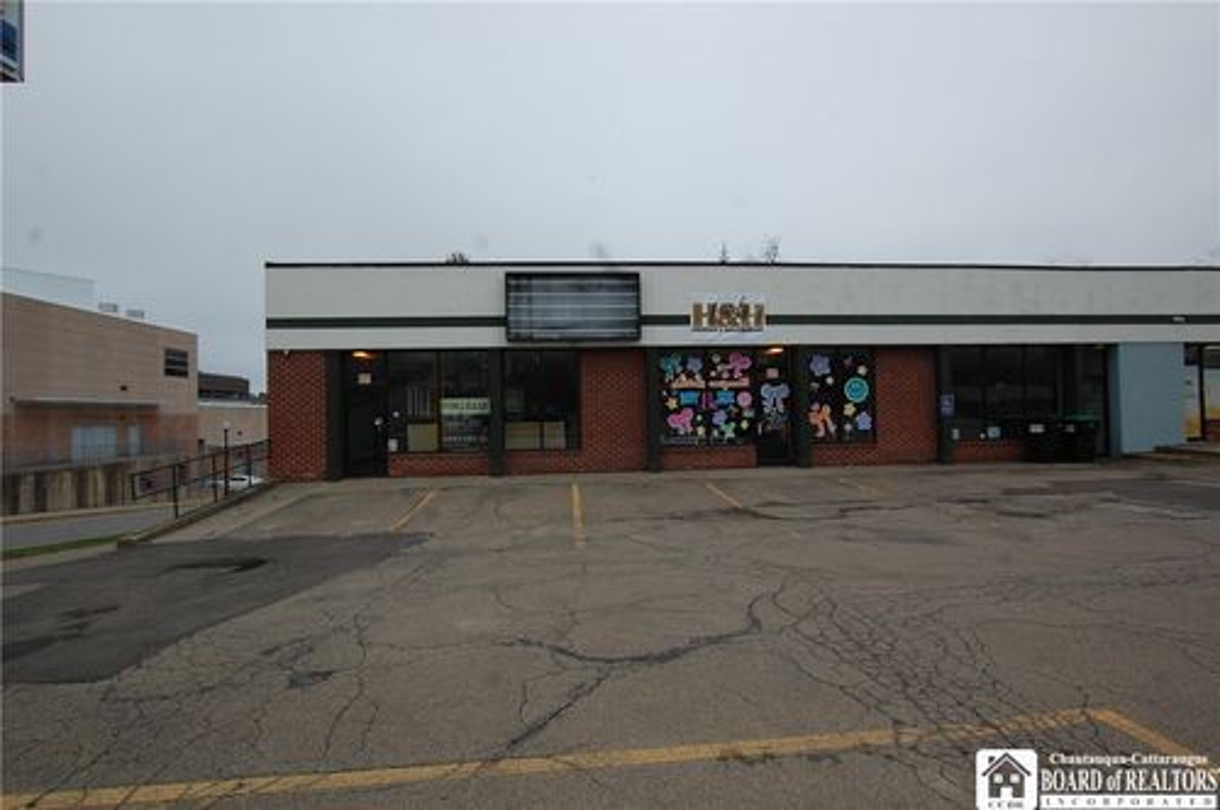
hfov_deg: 90.1
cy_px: 405
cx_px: 610
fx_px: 609
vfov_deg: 67.2
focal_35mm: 18
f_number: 7.1
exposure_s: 1/200
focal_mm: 12
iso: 200
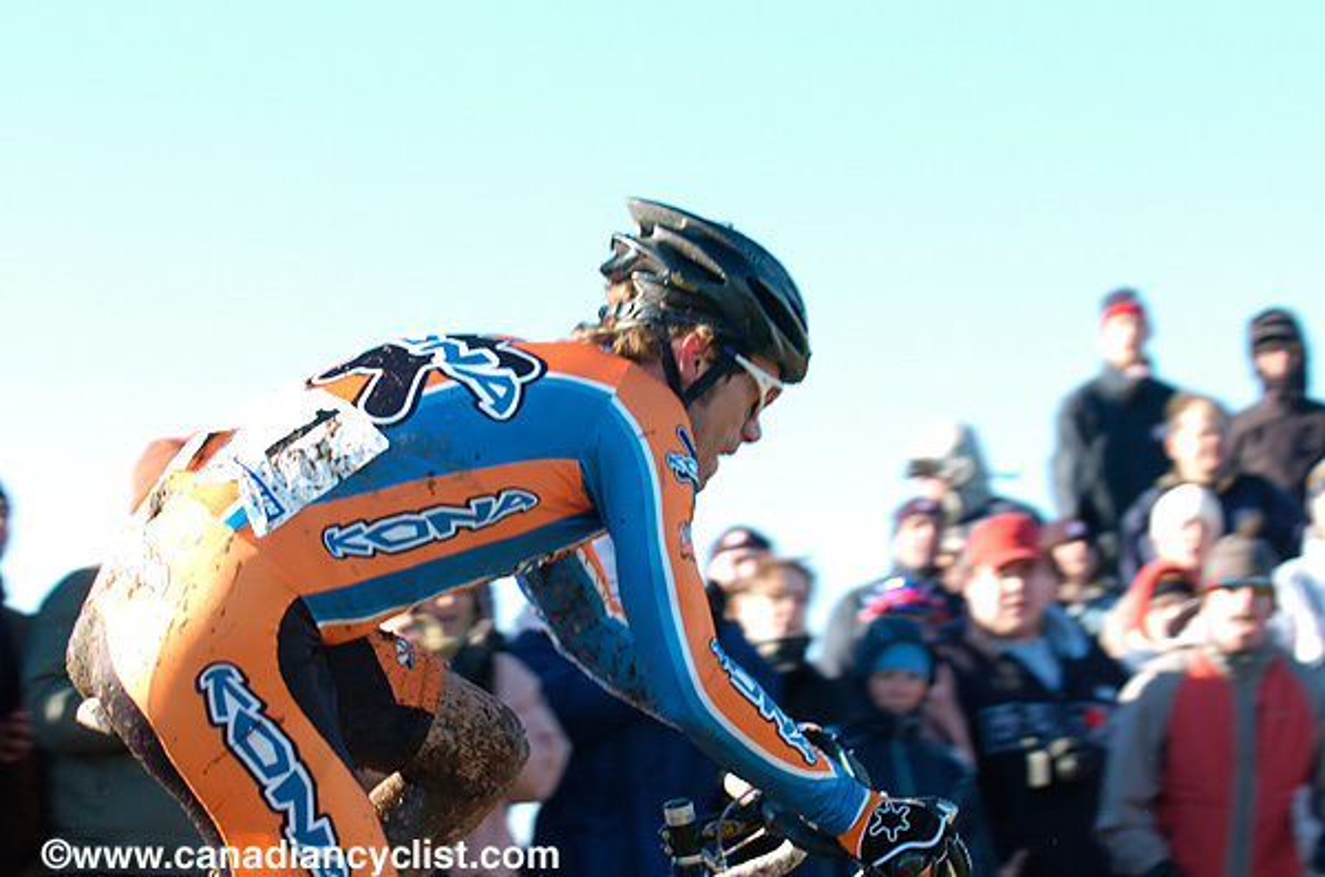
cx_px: 662
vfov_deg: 13.0
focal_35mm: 105
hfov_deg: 19.5
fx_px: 3855
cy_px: 438
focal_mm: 70
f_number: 4
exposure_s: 1/320
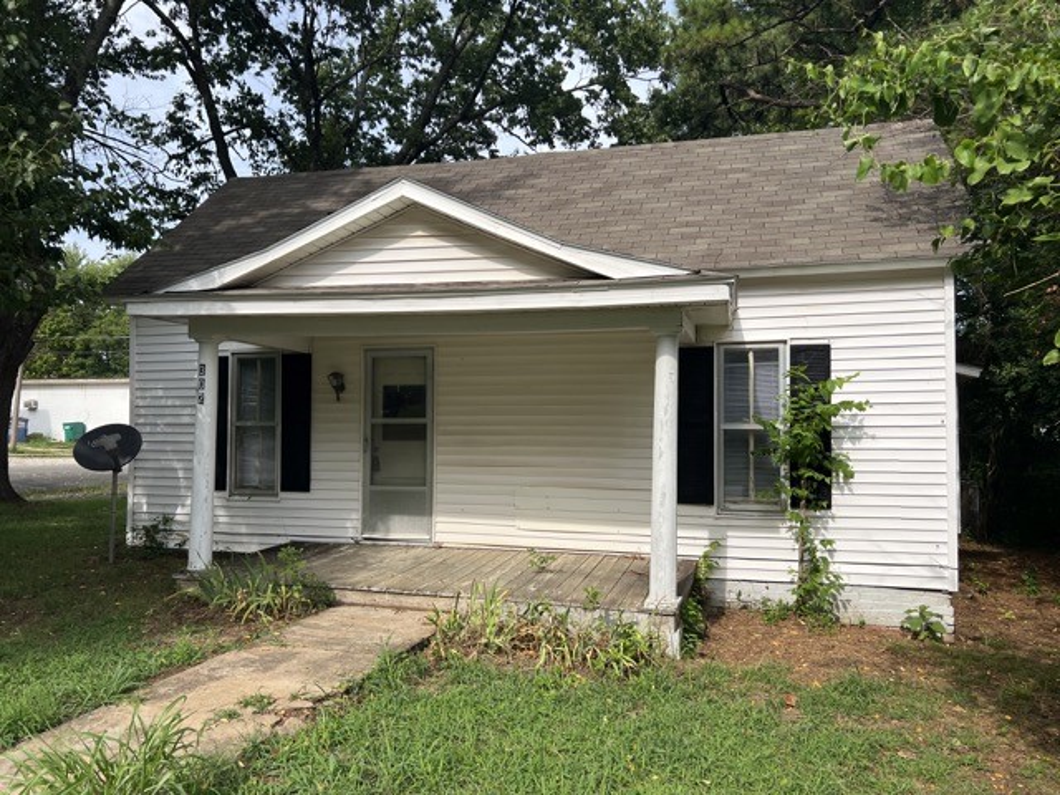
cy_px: 398
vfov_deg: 53.1
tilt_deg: +0.4
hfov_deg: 67.3
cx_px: 530
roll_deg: -0.5
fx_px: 796
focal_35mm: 26
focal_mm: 5.7
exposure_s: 1/2457
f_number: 1.5
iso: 50
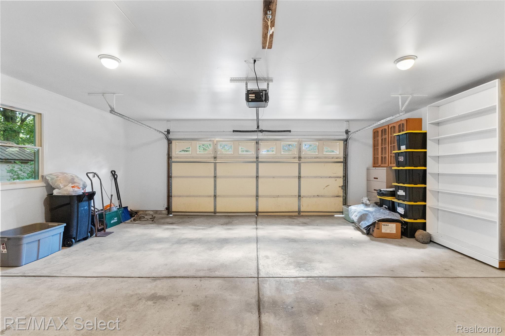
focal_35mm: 16
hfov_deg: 96.8
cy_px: 168
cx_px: 252
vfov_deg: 73.7
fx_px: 224
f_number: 6.3
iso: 6400
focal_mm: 16
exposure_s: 1/20
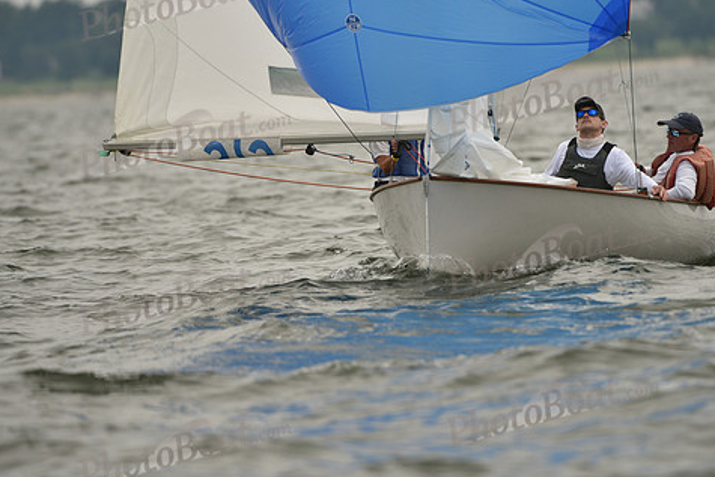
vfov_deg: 2.8
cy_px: 198
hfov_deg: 4.2
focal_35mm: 488
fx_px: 9695
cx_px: 370
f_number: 4.5
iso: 320
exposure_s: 1/1250
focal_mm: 400
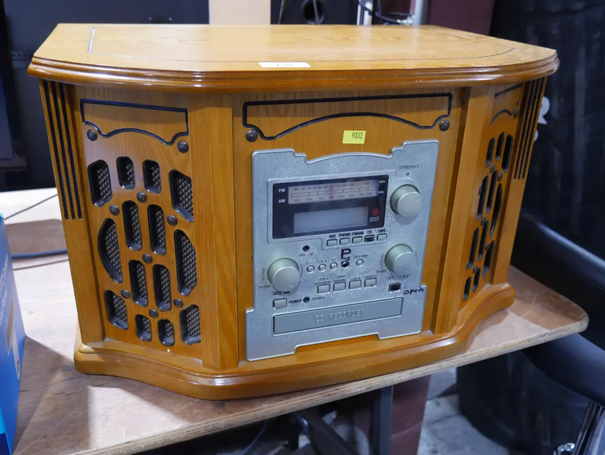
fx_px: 560
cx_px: 302
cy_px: 228
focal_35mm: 32
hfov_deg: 56.8
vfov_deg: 44.2
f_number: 3.6
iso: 1000
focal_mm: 16
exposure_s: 1/60
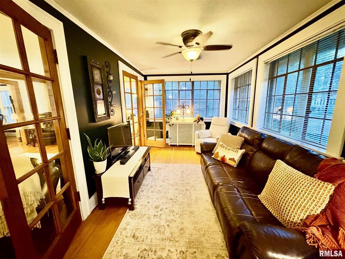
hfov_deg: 102.1
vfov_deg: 85.7
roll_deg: +1.3
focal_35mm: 14
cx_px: 172
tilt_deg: -9.8
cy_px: 130
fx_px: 140
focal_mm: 2.22
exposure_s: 1/30
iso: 1000
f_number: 2.2
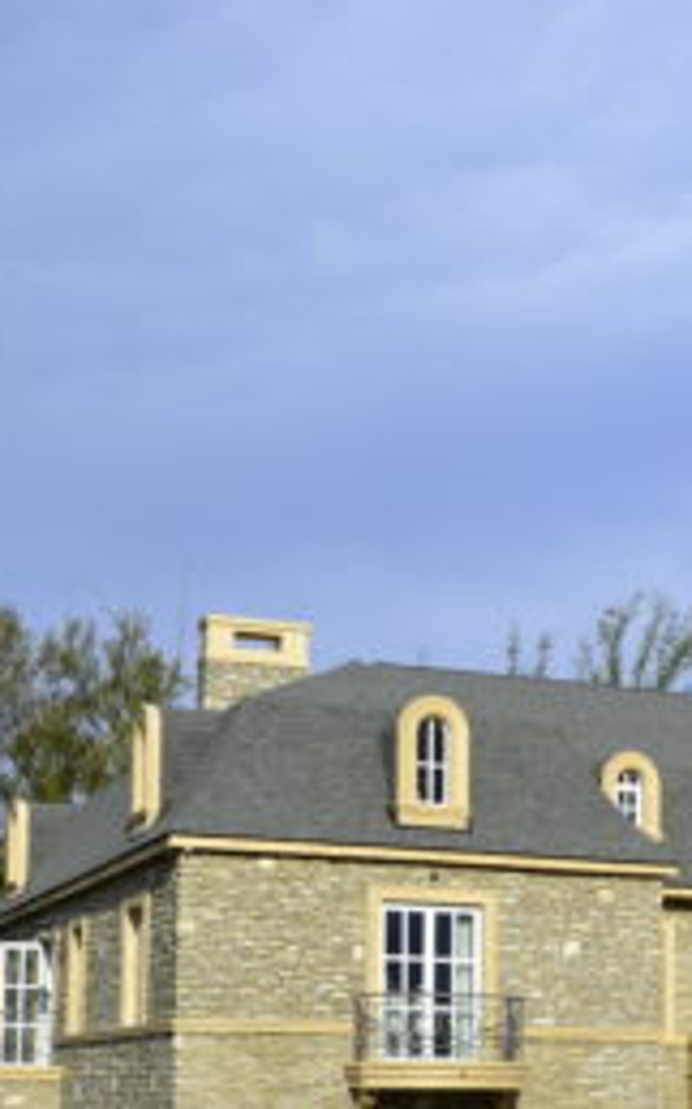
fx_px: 1933
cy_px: 847
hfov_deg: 20.0
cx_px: 572
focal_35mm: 64
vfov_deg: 31.4
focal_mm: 18
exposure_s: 1/250
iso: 100
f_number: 8
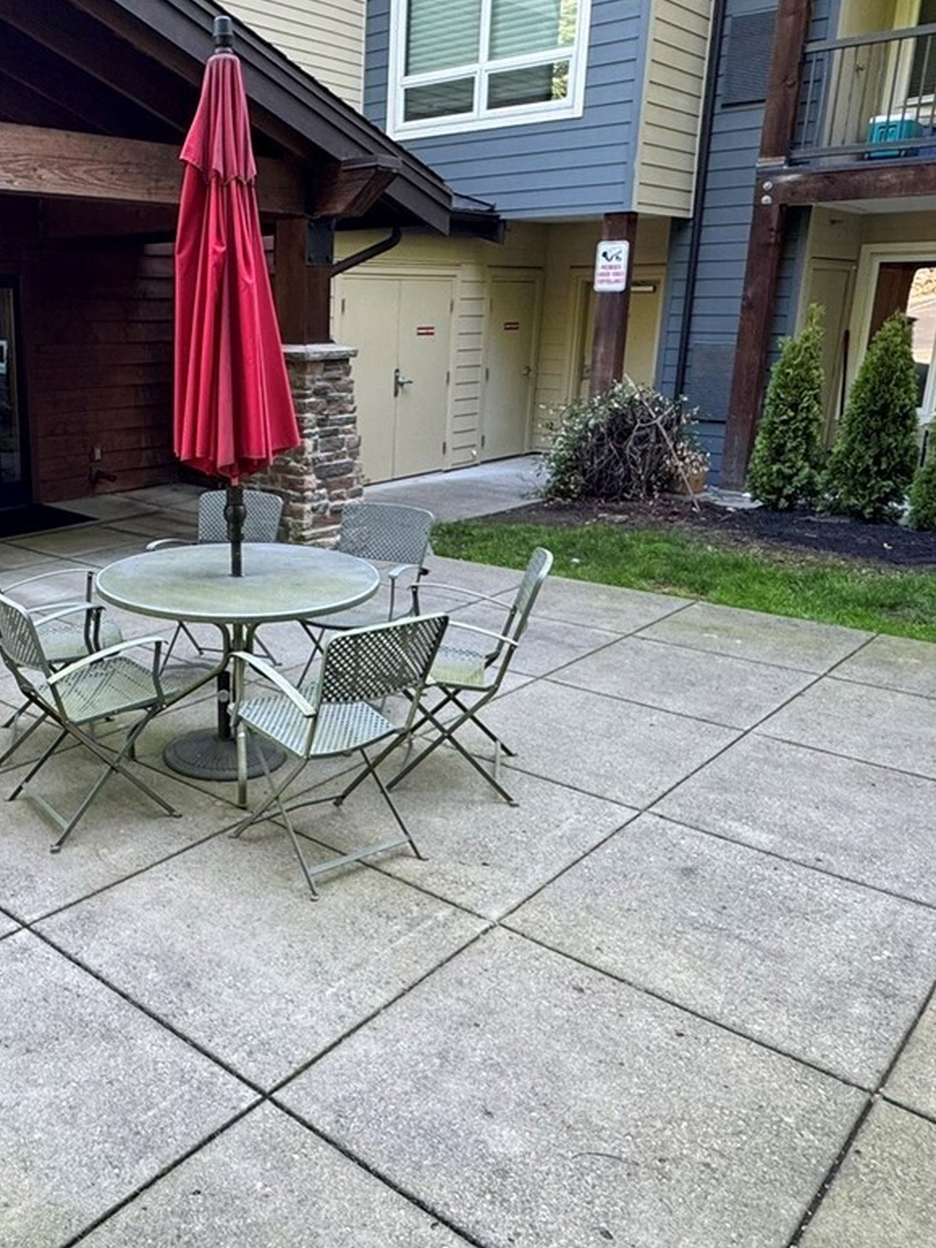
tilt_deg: -15.9
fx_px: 1046
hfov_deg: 46.1
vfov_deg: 61.6
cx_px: 209
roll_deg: +0.1
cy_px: 576
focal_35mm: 29
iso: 160
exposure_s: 1/99
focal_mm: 2.22
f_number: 2.2
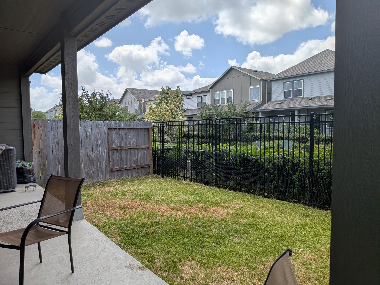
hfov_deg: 71.6
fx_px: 263
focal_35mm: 24
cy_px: 142
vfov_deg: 56.8
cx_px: 190
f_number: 1.7
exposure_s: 1/2037
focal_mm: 4.53
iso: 28
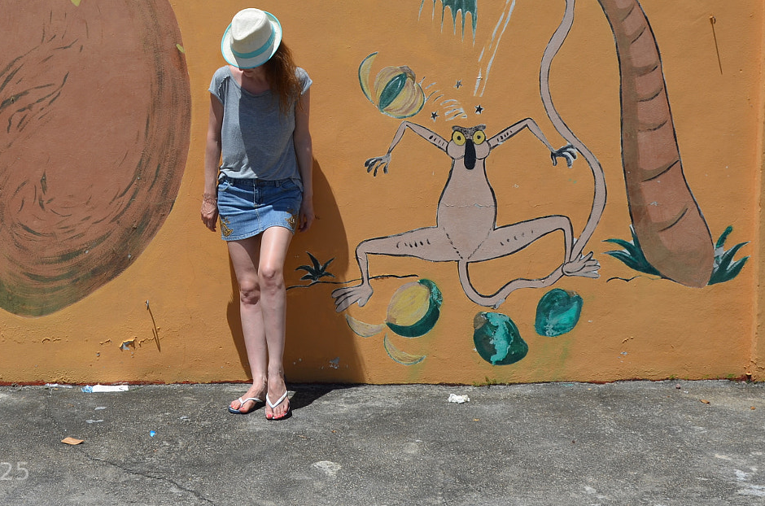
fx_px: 1354
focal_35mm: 64
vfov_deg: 20.9
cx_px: 255
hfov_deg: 31.3
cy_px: 105
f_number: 8
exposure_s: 1/320
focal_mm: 25
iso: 100
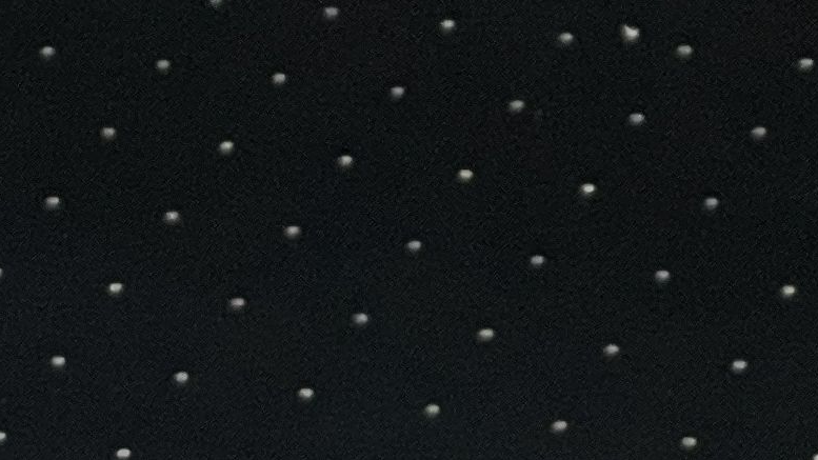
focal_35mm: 362
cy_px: 1482
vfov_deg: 3.3
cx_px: 115
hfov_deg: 6.0
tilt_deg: -36.3
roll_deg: +5.5
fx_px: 7852
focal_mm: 7.5
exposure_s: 1/120
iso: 125
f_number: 2.2
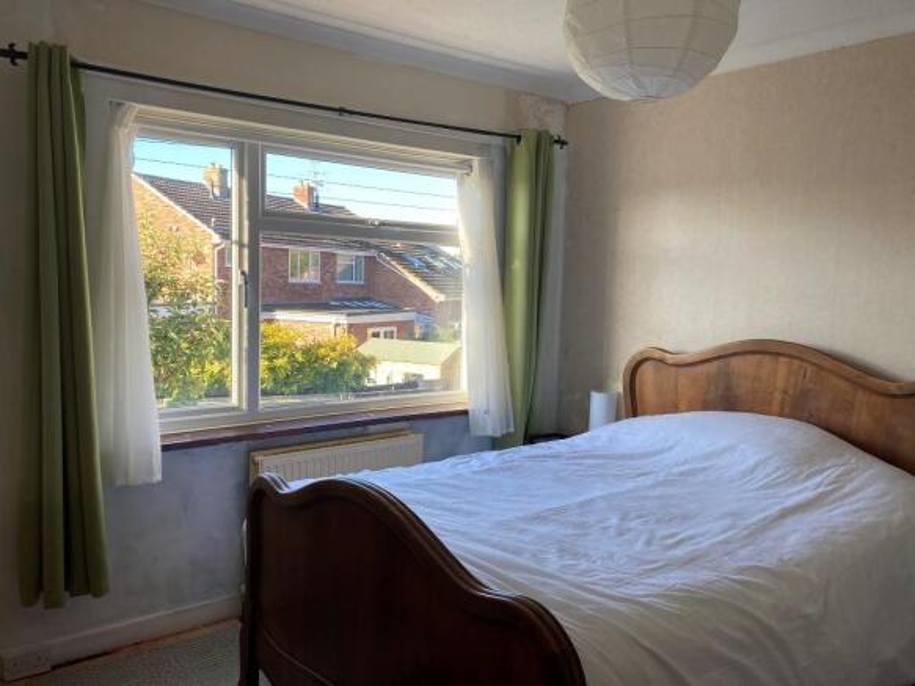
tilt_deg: -3.3
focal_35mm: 28
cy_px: 343
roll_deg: -1.6
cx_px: 458
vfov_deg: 49.7
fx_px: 740
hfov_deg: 63.5
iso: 32
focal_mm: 3.99
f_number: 1.8
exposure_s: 1/121
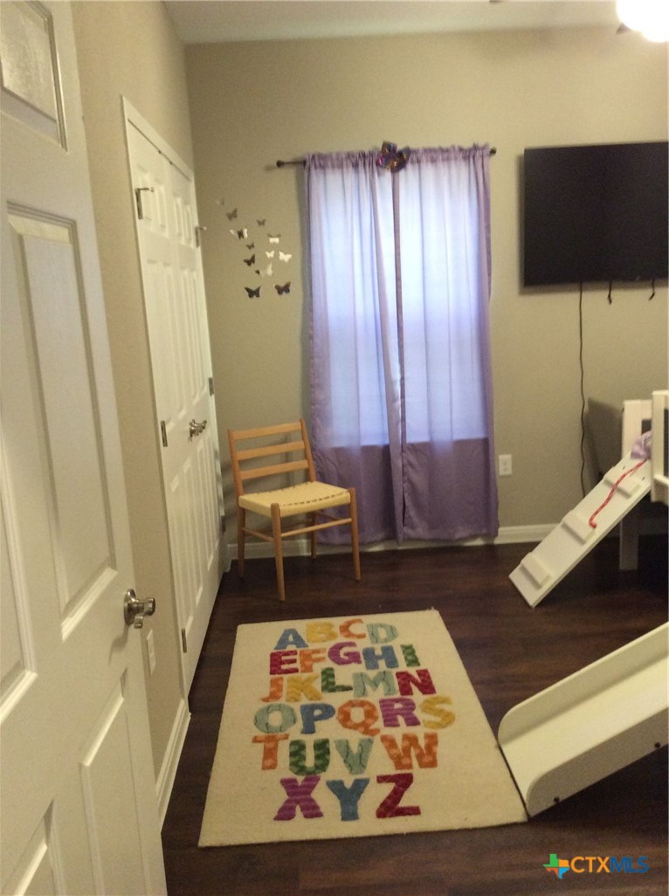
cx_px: 334
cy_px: 448
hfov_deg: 44.0
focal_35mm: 32
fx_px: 827
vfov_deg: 56.9
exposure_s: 1/24
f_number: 2.4
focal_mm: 3.3
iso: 200
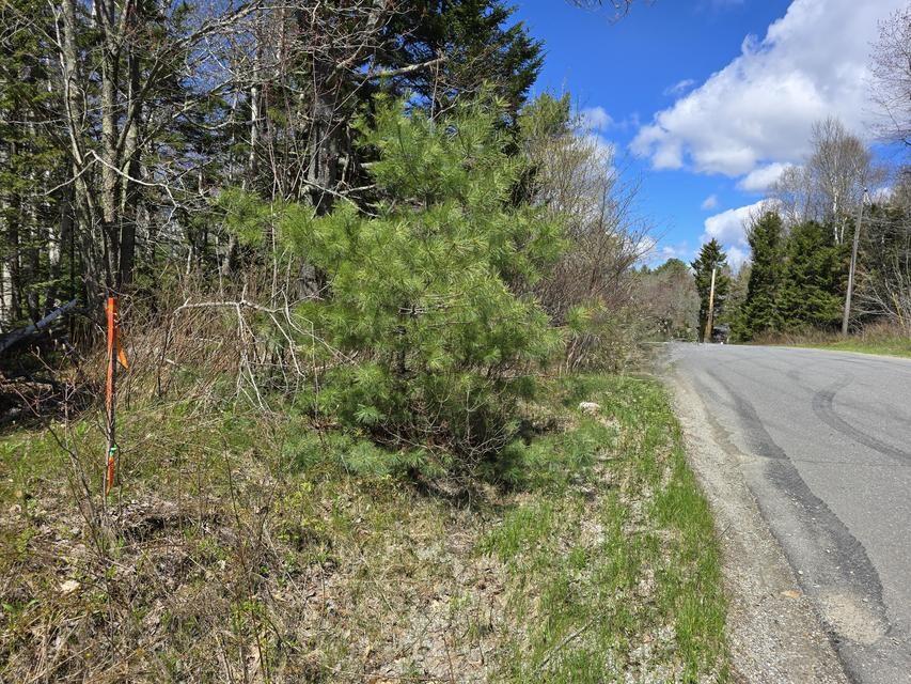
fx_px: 605
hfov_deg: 73.9
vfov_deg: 58.9
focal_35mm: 23
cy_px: 342
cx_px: 456
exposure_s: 1/671
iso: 12
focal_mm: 6.3
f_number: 1.7
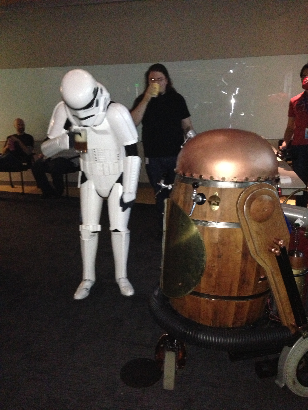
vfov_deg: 55.4
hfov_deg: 42.9
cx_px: 154
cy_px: 205
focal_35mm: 33
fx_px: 391
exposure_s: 1/16
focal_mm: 4.13
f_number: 2.4
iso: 800
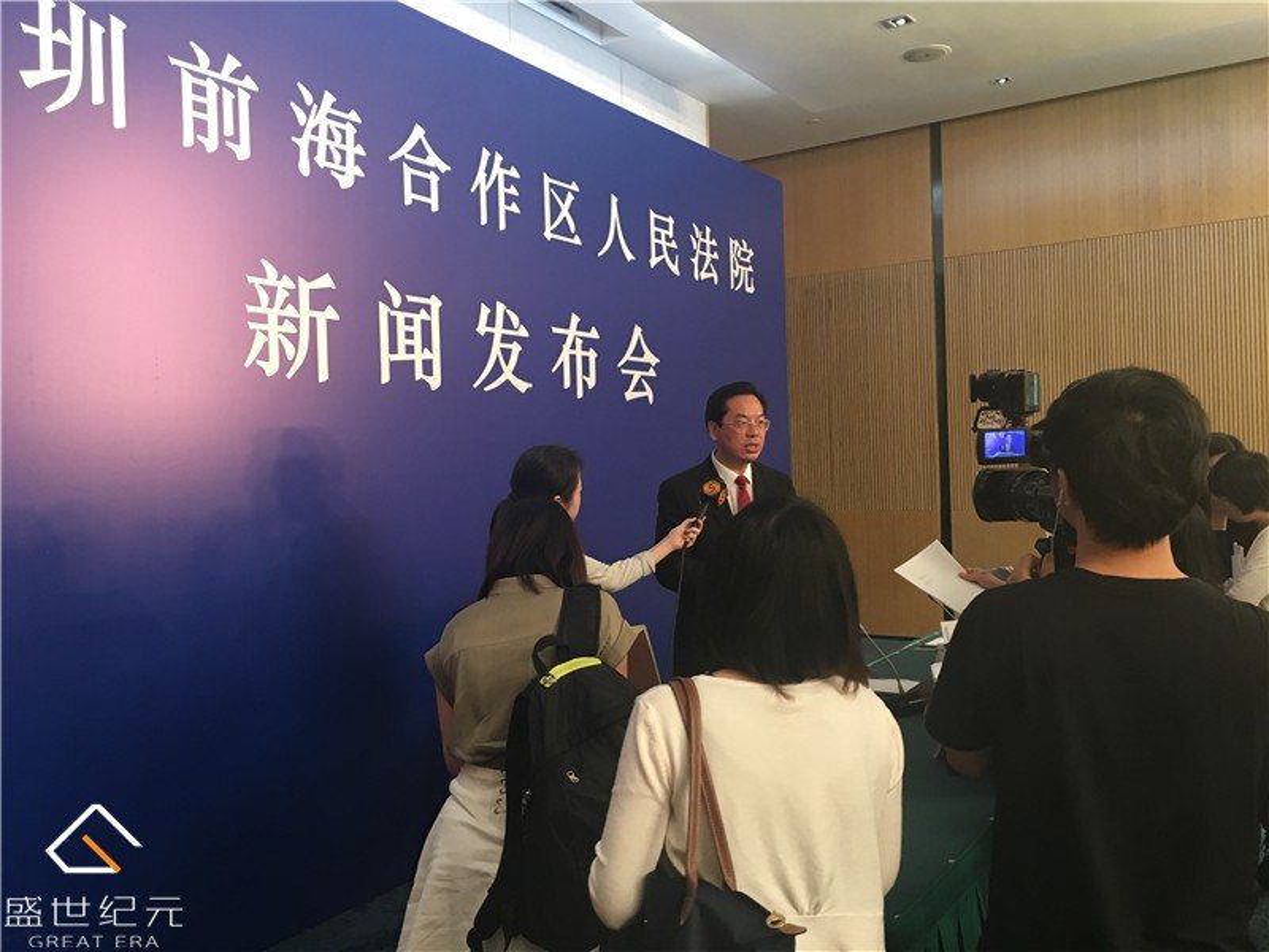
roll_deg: +1.4
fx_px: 1063
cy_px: 476
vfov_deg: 48.2
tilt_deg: -0.3
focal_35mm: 29
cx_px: 634
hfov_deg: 61.7
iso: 80
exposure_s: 1/17
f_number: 2.2
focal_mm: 4.15
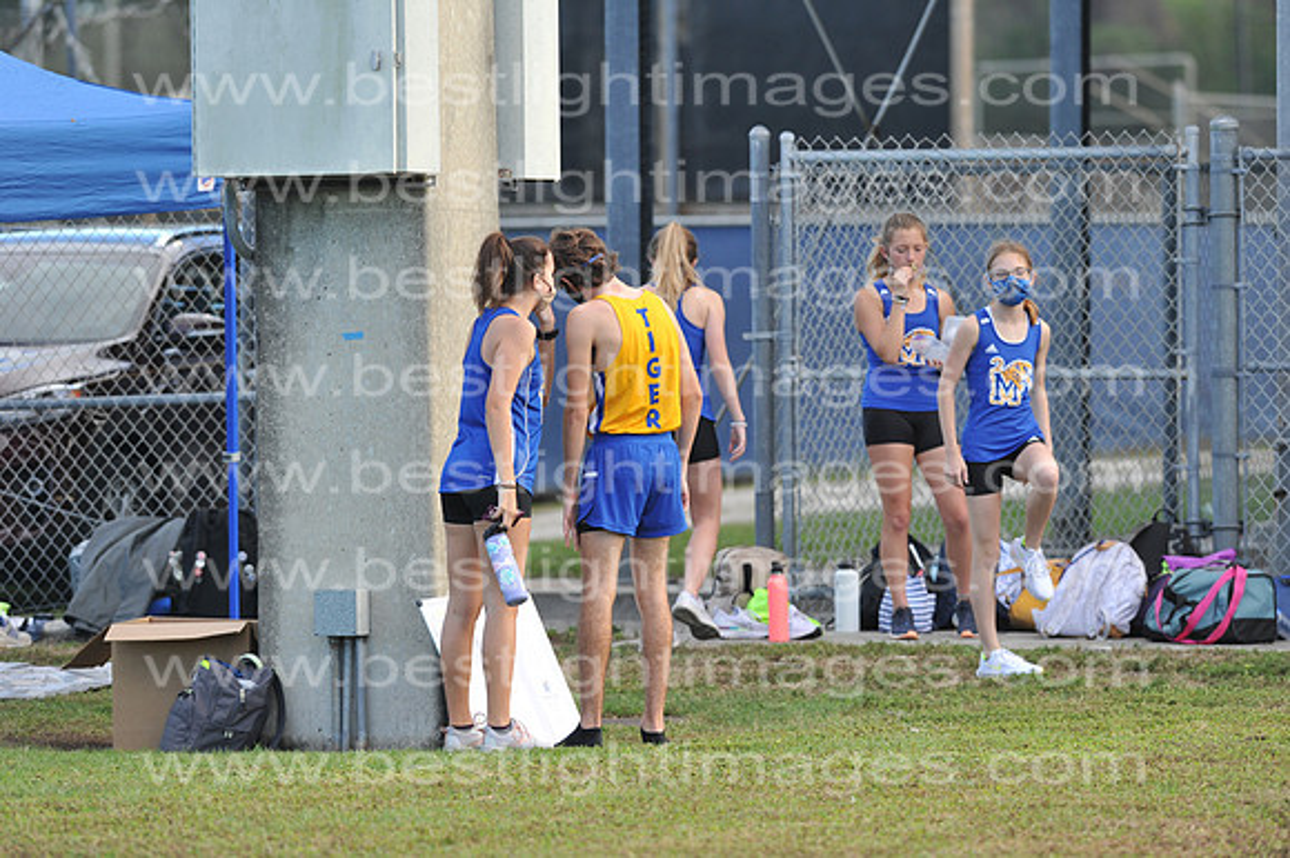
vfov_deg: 4.6
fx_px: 10743
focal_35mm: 300
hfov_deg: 6.9
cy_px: 429
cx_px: 645
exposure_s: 1/1000
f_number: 4.5
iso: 800
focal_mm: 300
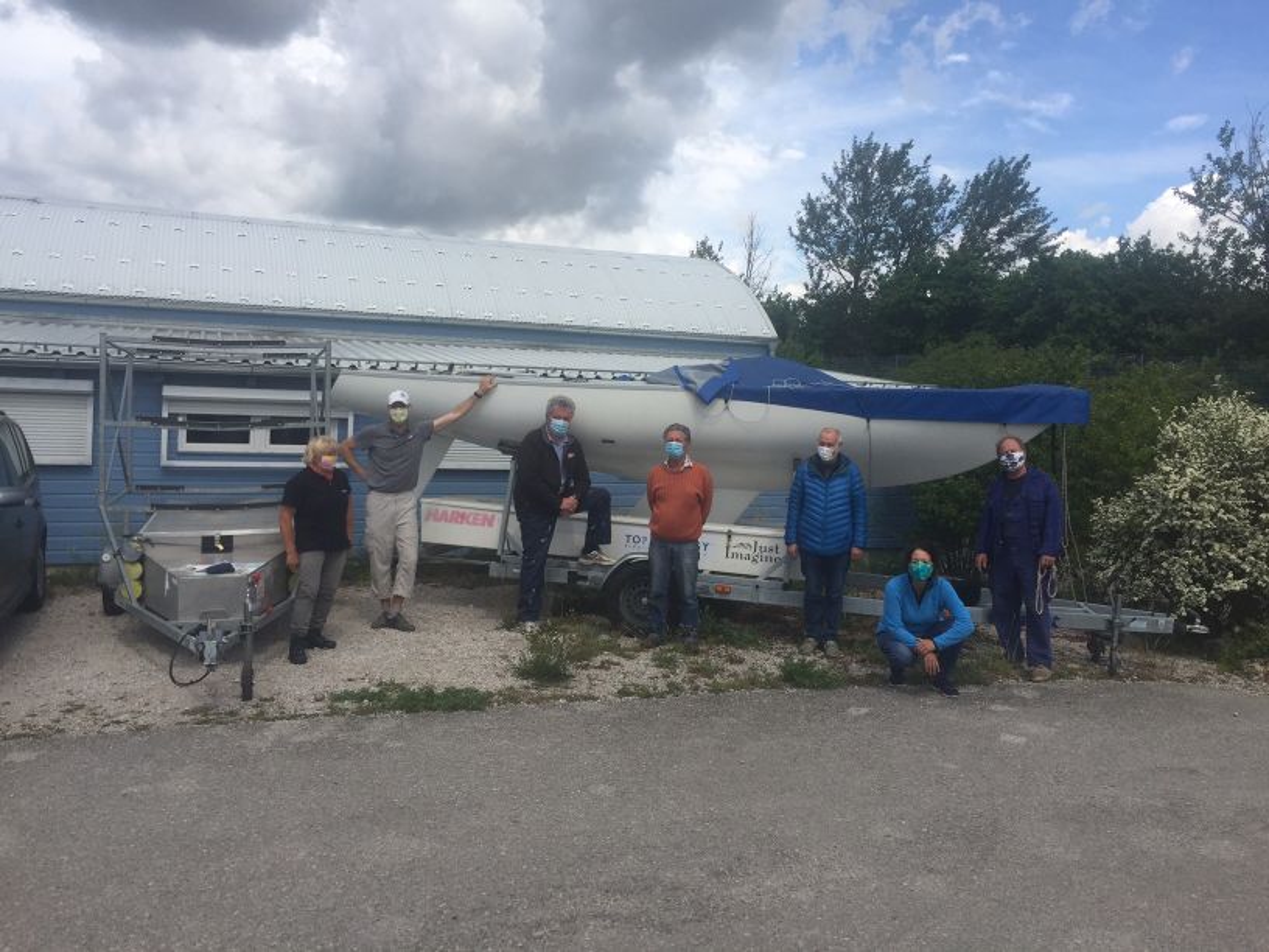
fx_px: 1063
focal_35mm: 29
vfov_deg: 48.2
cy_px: 476
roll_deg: -0.8
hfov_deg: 61.7
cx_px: 634
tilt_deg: -2.7
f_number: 2.2
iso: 32
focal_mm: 4.15
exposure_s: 1/1980
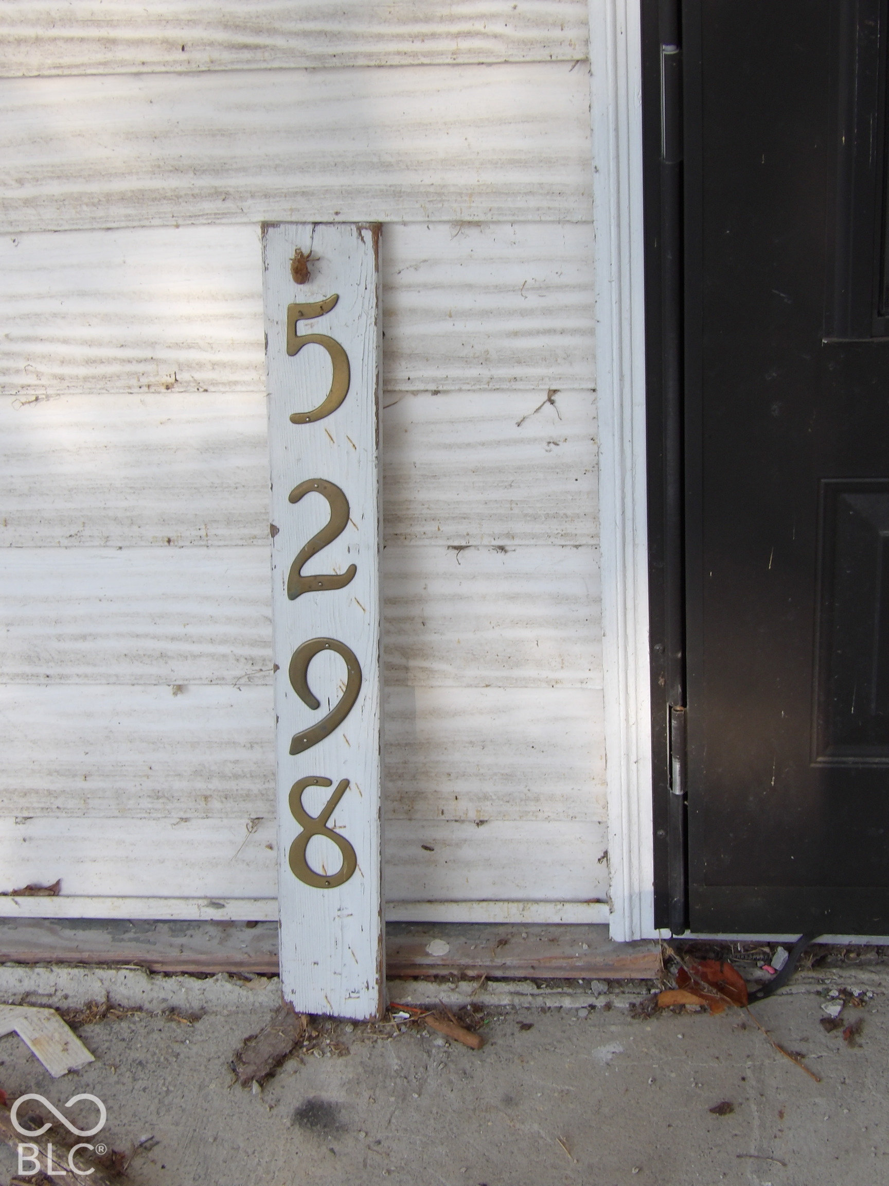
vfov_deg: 31.2
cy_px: 593
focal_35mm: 62
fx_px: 2123
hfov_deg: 23.7
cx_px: 444
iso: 100
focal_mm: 11.1
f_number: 8
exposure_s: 1/42
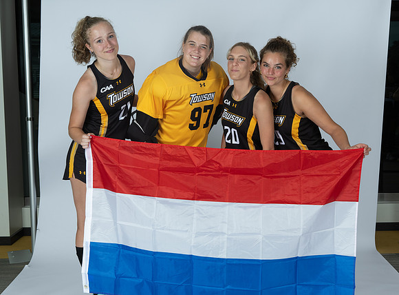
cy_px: 139
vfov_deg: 25.9
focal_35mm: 56
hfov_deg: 34.4
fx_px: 639
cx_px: 257
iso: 160
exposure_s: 1/200
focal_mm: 44
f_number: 10
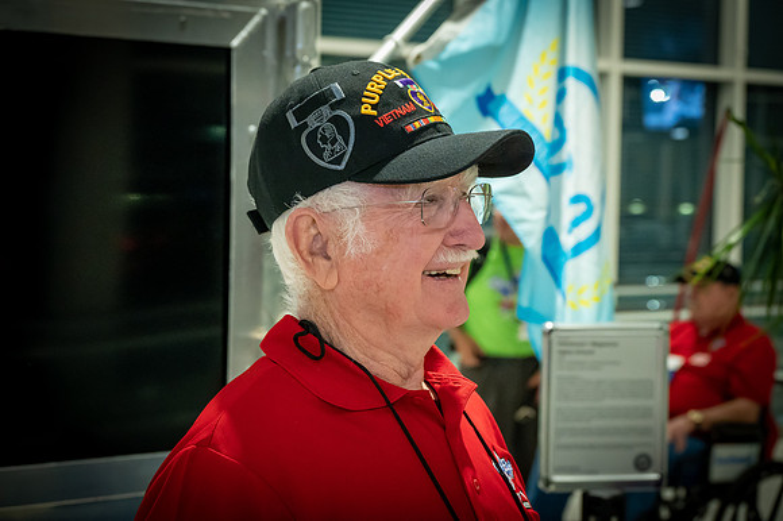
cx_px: 392
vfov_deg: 20.9
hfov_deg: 31.0
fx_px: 1413
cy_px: 260
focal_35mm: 65
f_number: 6
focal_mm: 65
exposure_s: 1/100
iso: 9000
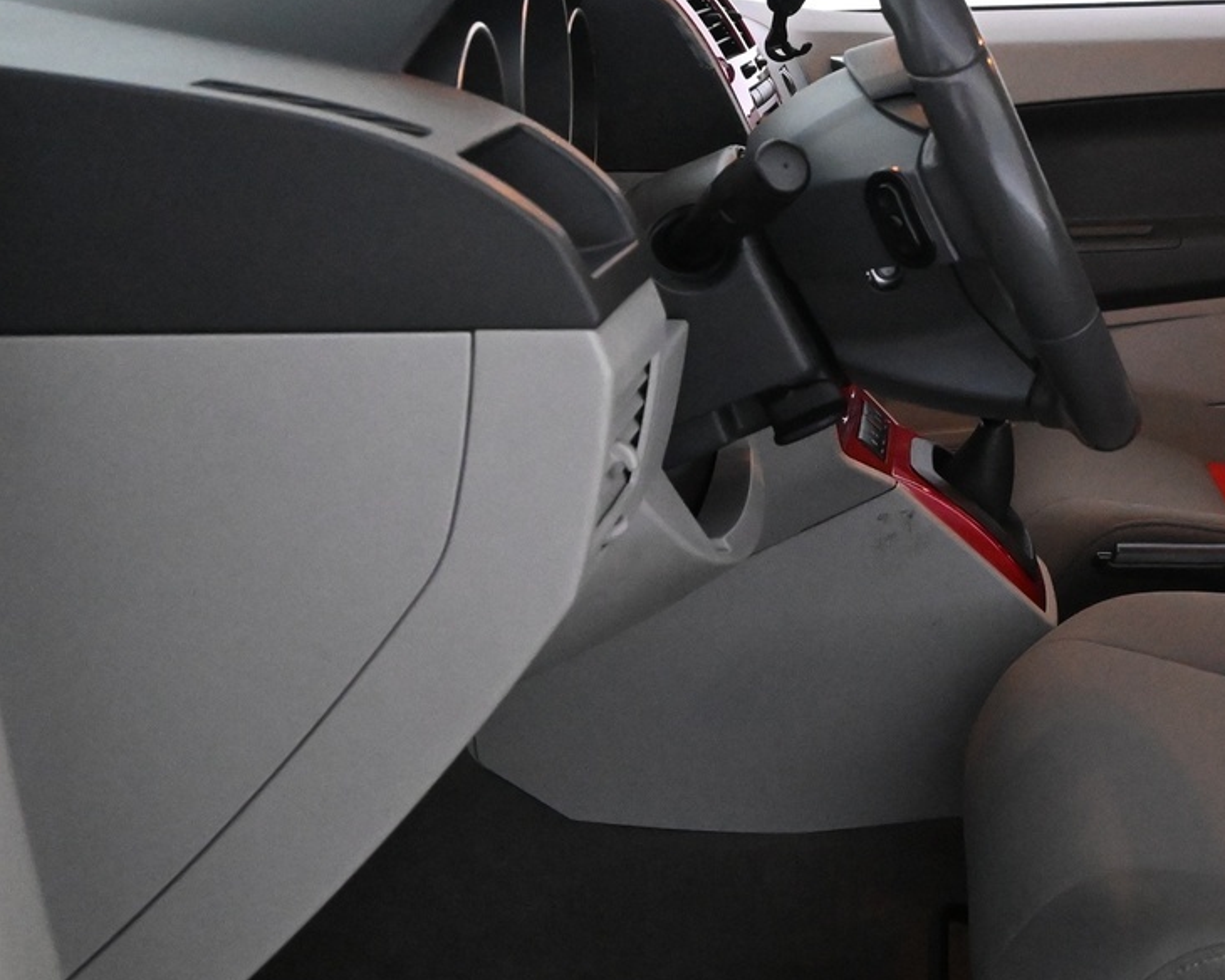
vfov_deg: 30.2
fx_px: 1813
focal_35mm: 50
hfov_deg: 33.8
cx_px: 1250
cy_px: 445
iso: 6400
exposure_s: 1/100
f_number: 4.5
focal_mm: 16
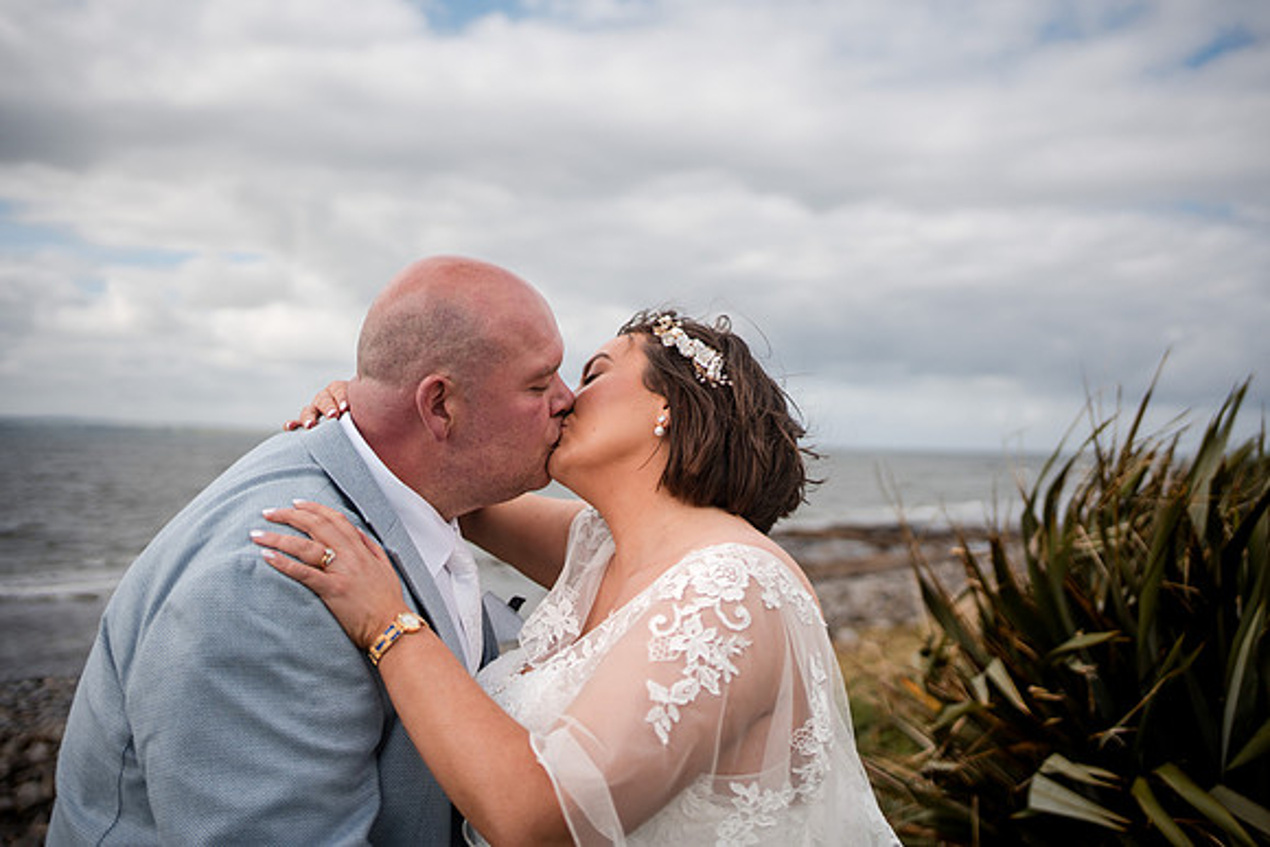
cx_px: 635
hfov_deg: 54.4
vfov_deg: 37.9
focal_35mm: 35
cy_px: 424
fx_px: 1235
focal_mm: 35
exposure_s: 1/8000
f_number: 1.8
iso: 100
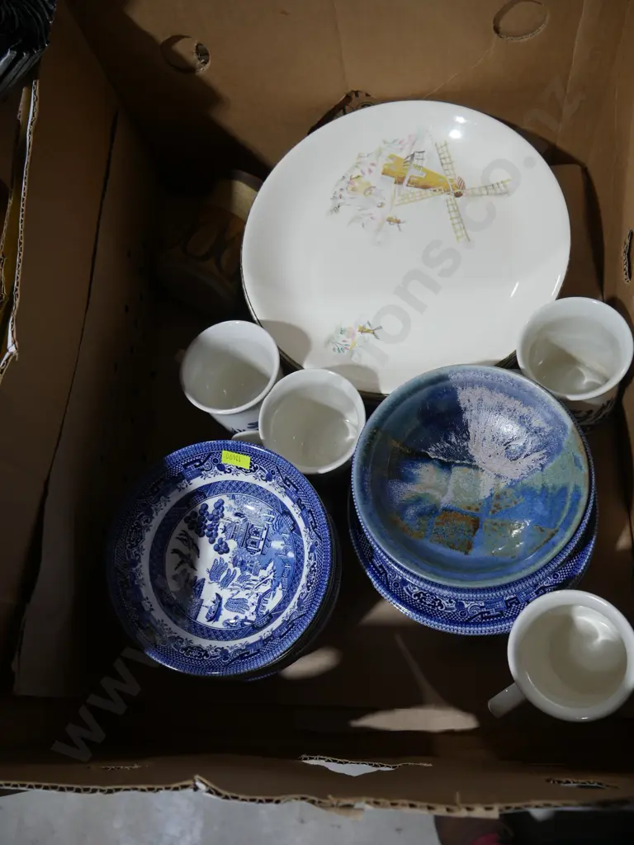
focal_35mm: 30
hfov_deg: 46.8
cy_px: 422
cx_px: 317
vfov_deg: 60.0
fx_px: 733
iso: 200
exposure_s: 1/80
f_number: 3.6
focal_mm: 15
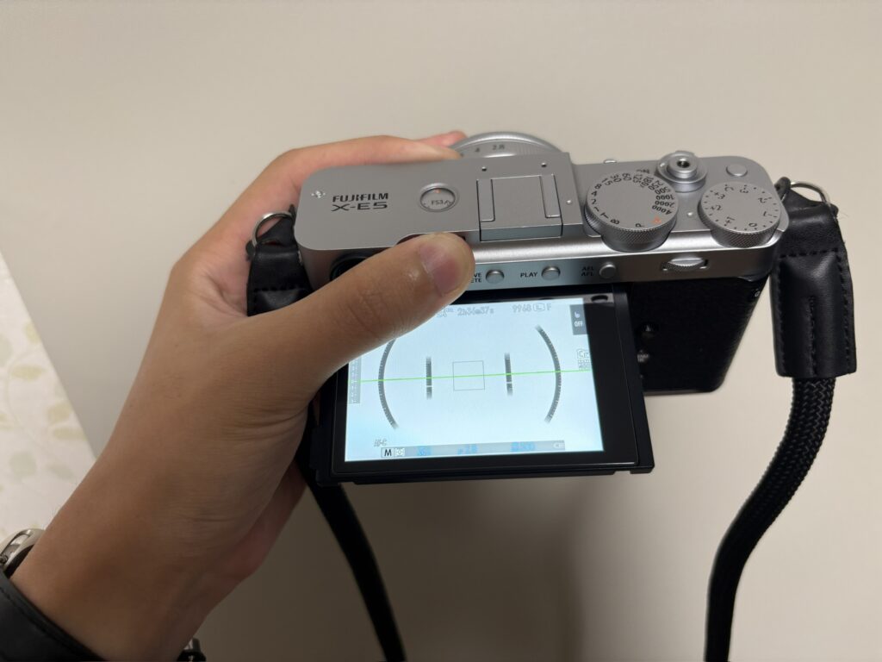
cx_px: 441
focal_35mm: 26
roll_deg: +5.2
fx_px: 662
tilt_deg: -33.0
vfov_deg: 53.1
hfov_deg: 67.3
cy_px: 331
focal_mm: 5.96
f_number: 1.6
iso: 80
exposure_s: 1/60
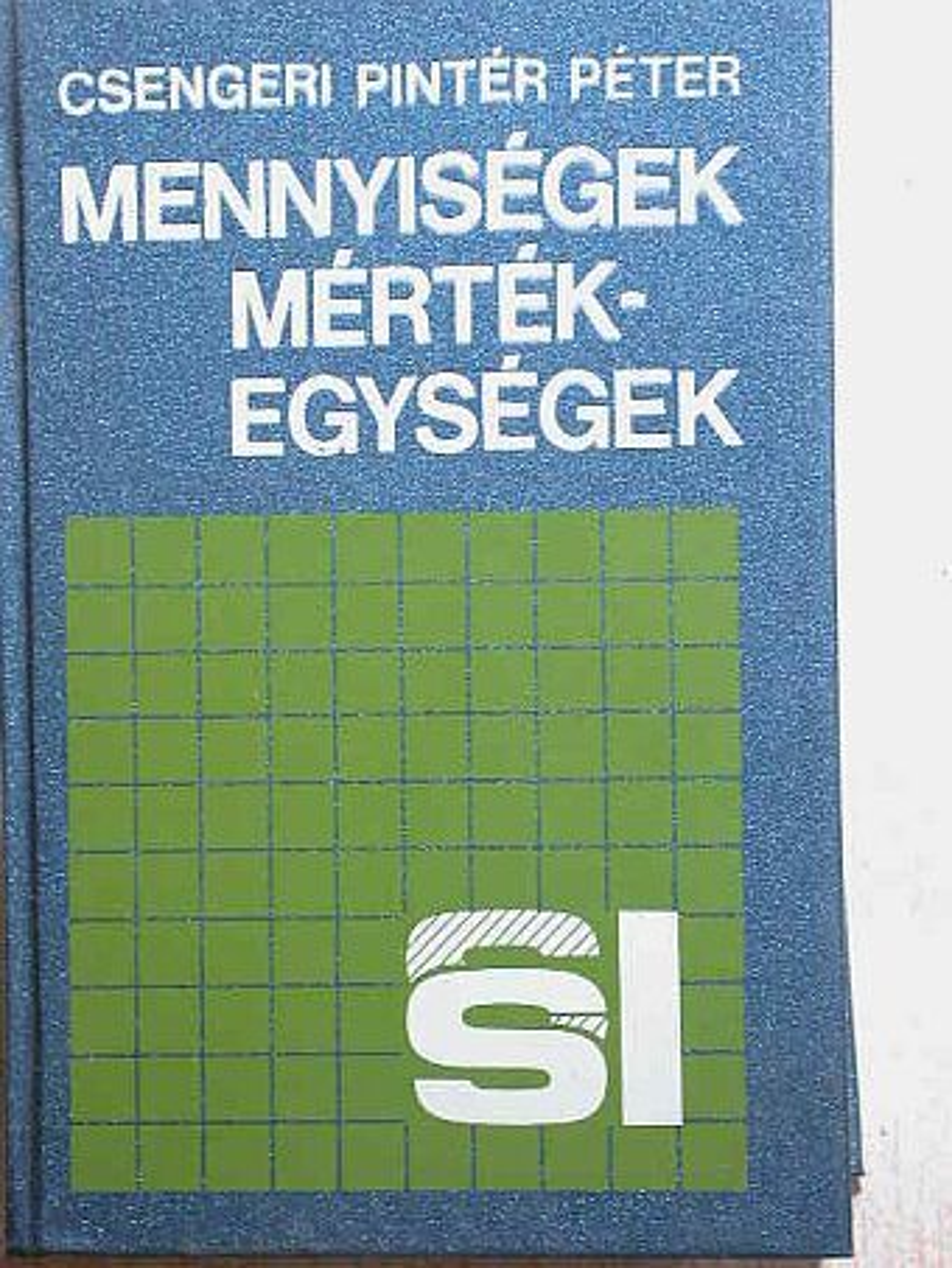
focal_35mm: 93
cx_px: 476
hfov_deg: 15.9
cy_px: 634
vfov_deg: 21.1
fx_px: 3409
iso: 100
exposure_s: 1/18.8
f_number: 3.8
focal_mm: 19.3
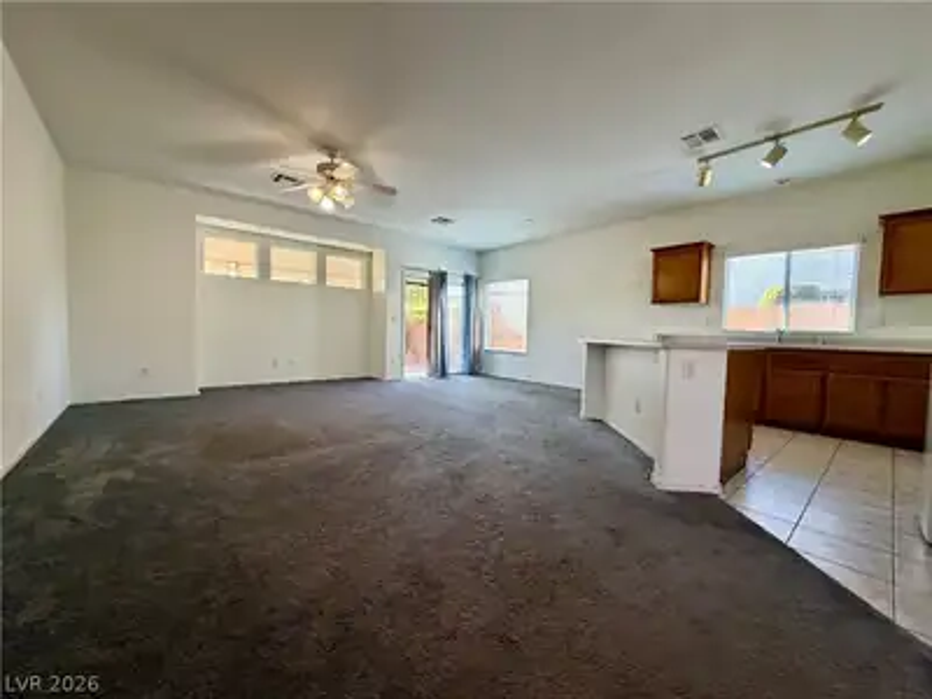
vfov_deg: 85.7
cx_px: 466
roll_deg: -1.1
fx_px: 377
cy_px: 350
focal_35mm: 14
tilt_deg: -2.8
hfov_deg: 102.1
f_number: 2.2
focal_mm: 2.22
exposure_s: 1/60
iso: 250
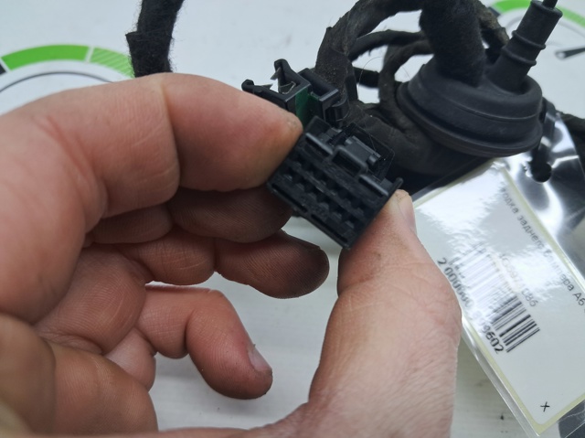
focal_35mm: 27
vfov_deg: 51.3
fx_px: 456
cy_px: 219
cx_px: 292
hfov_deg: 65.4
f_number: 1.8
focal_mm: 4
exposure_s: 1/100
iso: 50
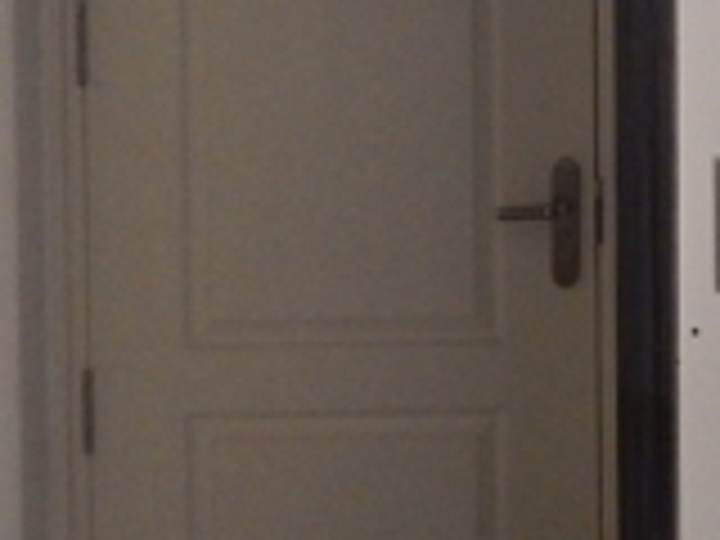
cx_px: 882
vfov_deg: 12.4
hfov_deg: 16.4
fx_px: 2392
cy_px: -189
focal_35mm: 115
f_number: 3
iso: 400
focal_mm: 4
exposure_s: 1/30
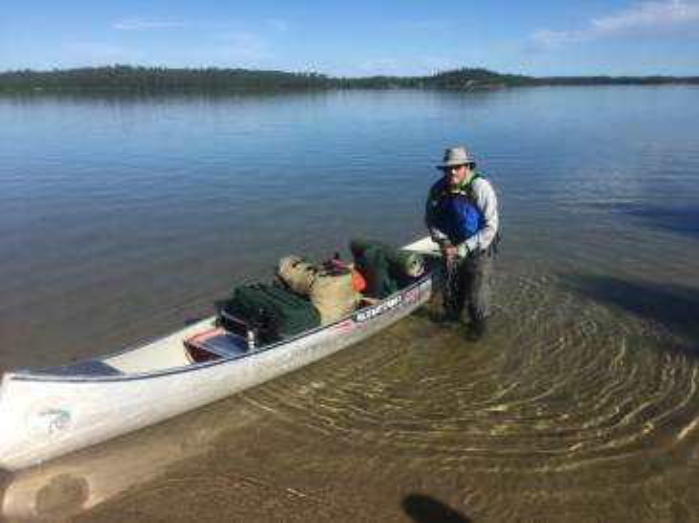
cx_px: 350
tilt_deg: -15.6
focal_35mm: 29
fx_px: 585
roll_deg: +0.9
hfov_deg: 61.7
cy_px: 262
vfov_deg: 48.2
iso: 25
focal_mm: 4.15
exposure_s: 1/1479
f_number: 2.2
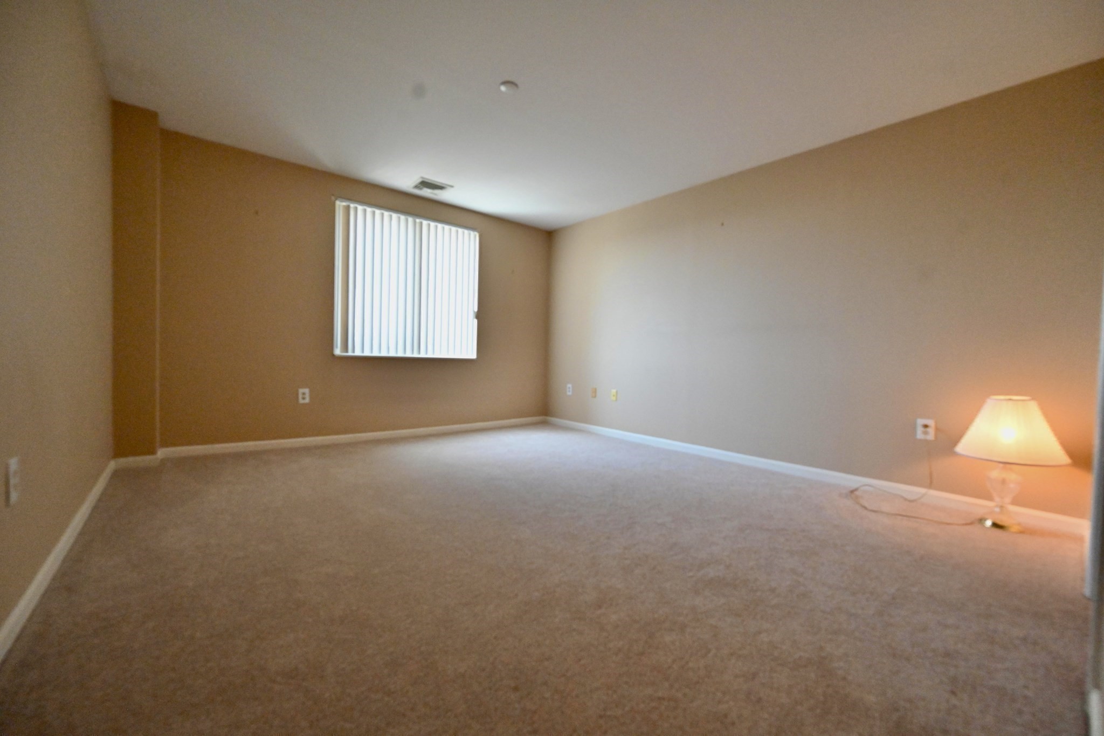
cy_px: 368
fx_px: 429
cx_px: 552
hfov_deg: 104.3
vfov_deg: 81.2
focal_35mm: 14
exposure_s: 1/320
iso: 4000
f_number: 5.6
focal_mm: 14
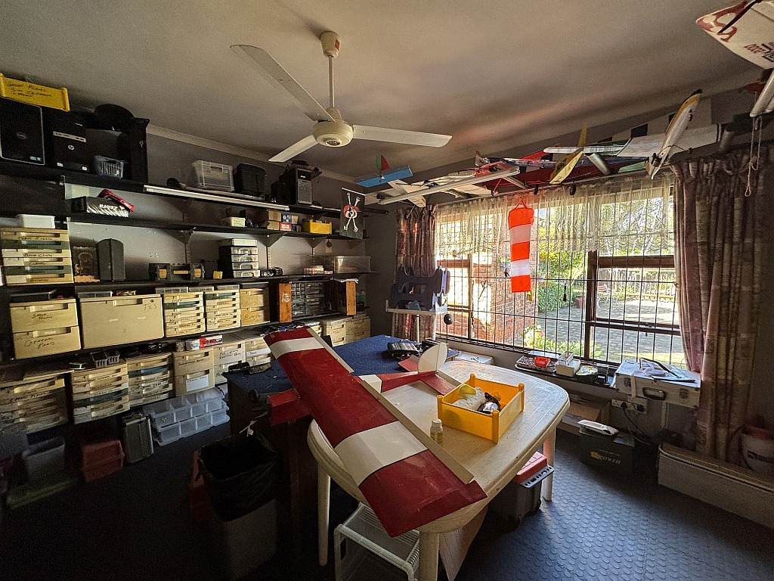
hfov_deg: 102.1
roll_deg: +0.1
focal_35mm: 14
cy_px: 290
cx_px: 387
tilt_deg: -4.4
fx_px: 313
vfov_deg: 85.7
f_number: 2.2
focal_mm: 2.22
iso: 250
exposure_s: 1/99
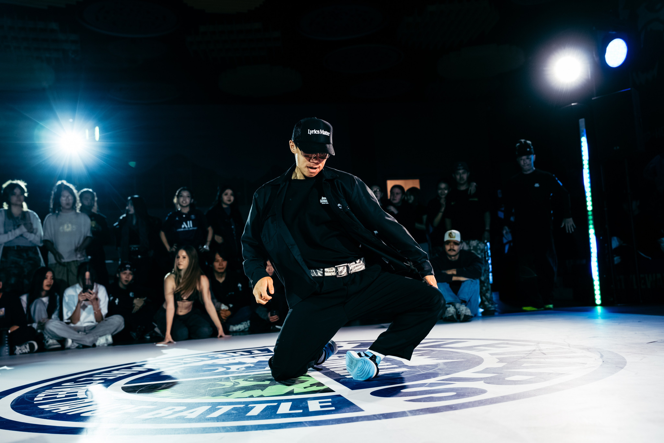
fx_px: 738
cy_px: 222
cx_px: 332
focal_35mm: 40
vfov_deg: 33.4
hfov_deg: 48.5
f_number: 2.8
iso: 3200
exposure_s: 1/800
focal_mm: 40
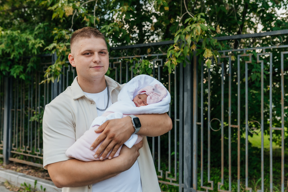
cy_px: 91
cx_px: 147
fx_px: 304
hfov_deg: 50.7
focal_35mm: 38
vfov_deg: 35.0
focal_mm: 35
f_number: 4.5
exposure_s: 1/160
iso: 200
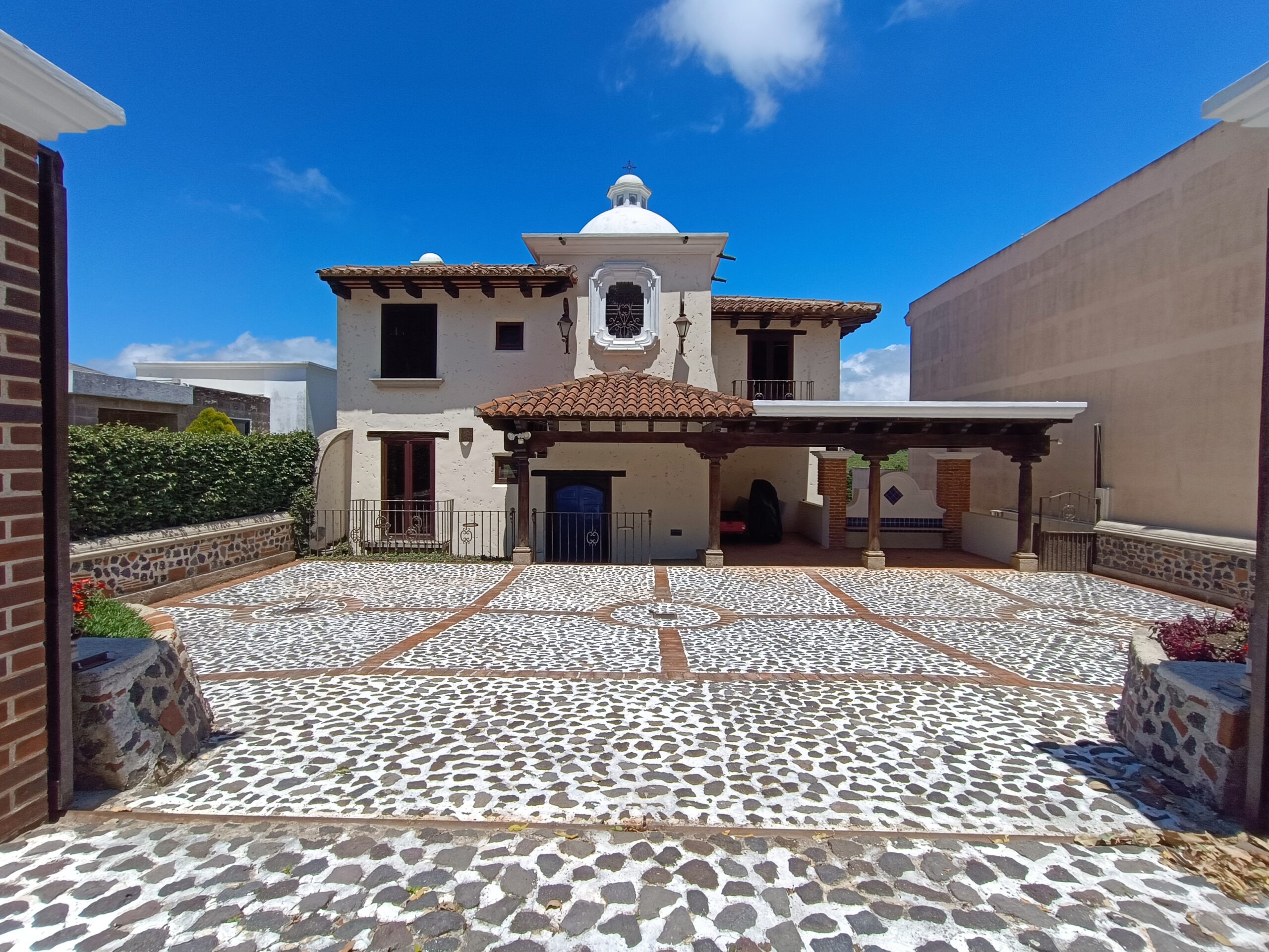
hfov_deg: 94.5
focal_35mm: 16
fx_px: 587
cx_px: 634
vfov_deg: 78.1
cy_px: 476
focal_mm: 1.66
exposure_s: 1/1647
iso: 51
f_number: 2.2
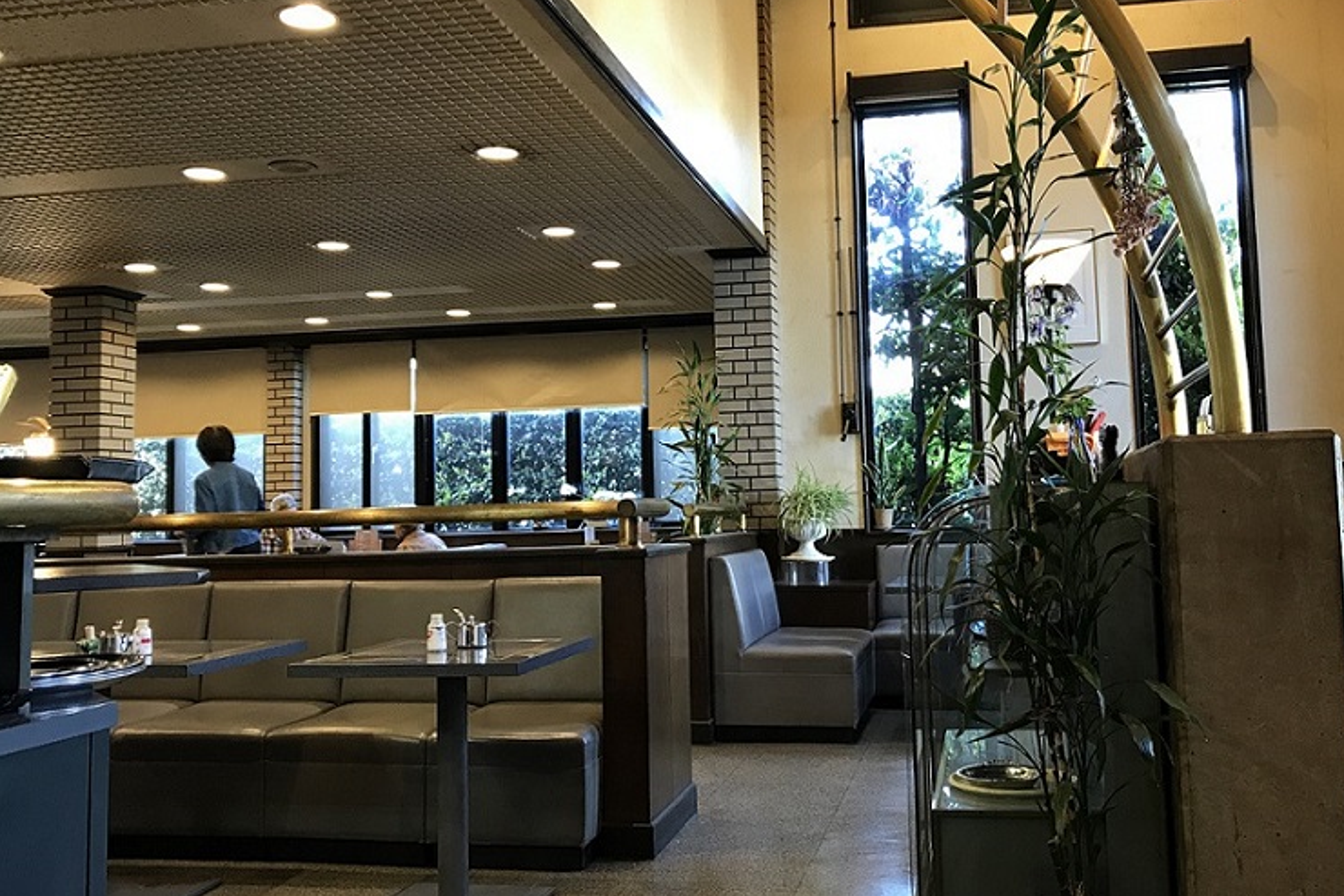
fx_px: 1344
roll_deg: +1.4
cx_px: 740
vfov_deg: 36.8
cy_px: 396
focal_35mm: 36
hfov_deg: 53.0
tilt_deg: +5.1
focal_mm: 3.99
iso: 40
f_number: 1.8
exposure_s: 1/15
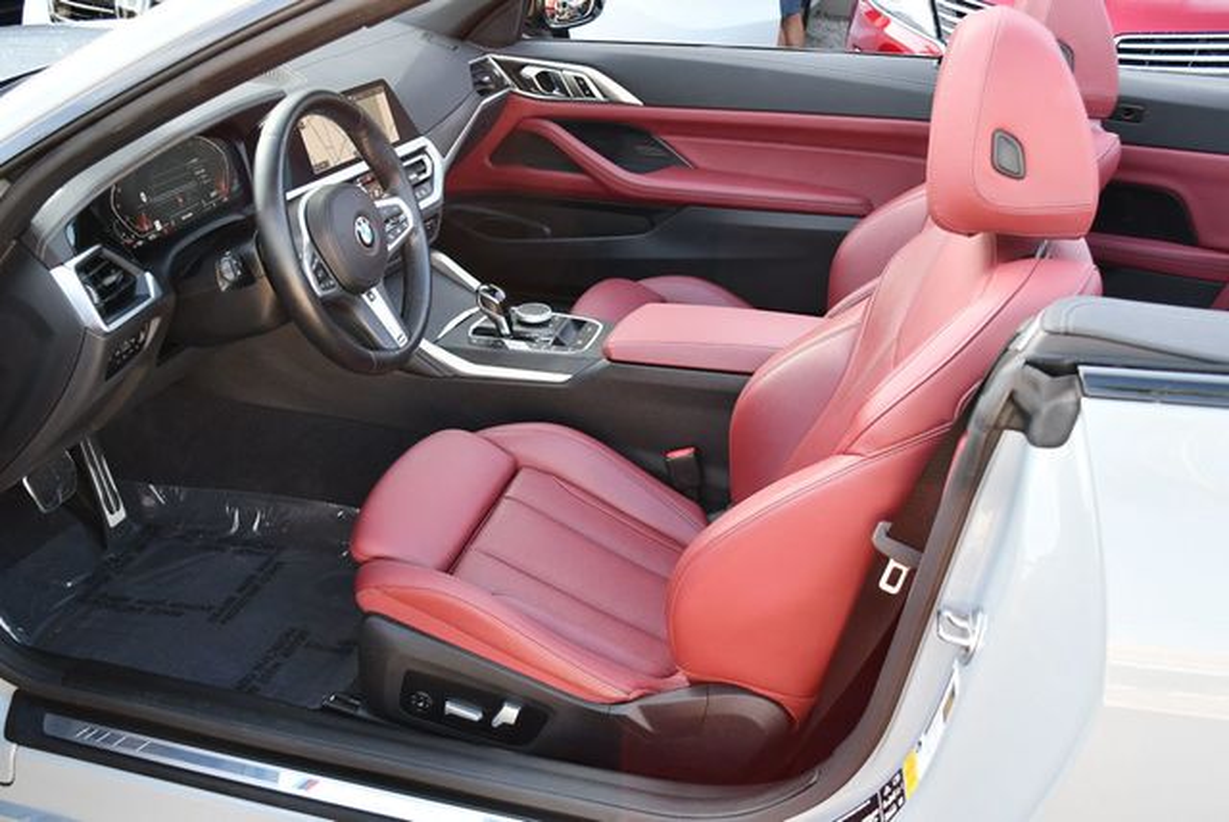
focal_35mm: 36
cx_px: 614
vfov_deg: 36.9
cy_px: 411
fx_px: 1230
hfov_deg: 53.1
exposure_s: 1/250
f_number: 3.5
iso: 500
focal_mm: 18
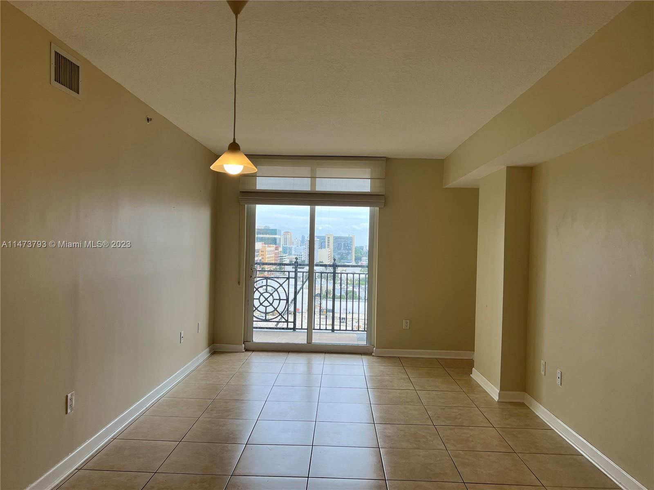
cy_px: 245
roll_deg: -1.4
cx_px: 327
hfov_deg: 67.3
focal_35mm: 26
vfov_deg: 53.1
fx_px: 491
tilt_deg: -1.3
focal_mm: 5.7
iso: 50
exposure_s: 1/316
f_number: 1.5
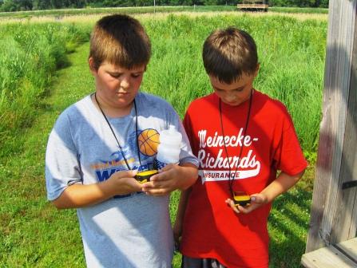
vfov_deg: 40.8
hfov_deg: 52.6
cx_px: 178
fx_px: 361
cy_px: 134
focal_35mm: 35
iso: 100
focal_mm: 7.5
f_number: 5.5
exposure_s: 1/893
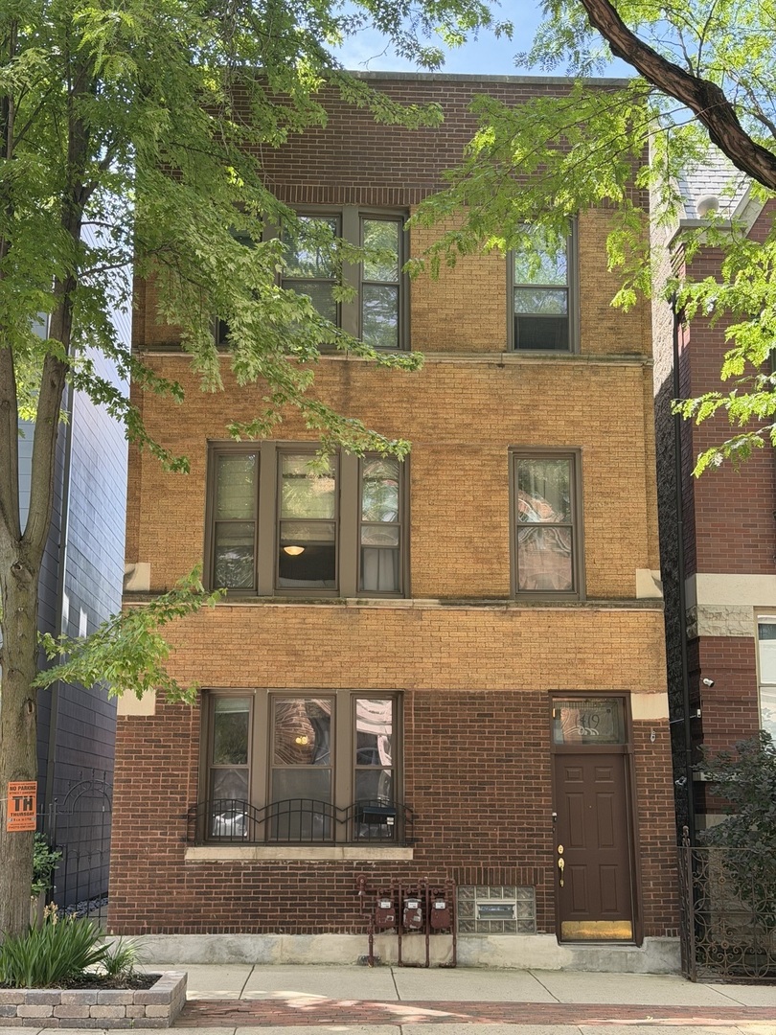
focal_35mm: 48
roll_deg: -1.0
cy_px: 518
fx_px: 1435
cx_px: 388
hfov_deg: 30.3
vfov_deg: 39.7
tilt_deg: +12.6
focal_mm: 6.76
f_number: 1.78
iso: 80
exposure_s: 1/415
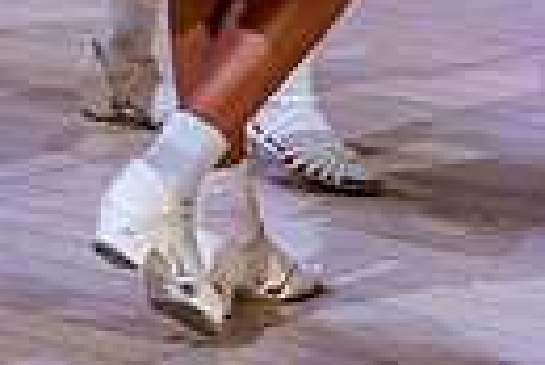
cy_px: -462
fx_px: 3925
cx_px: -319
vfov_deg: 5.2
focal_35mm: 259
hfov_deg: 7.8
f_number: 2.8
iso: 3200
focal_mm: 50
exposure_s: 1/800
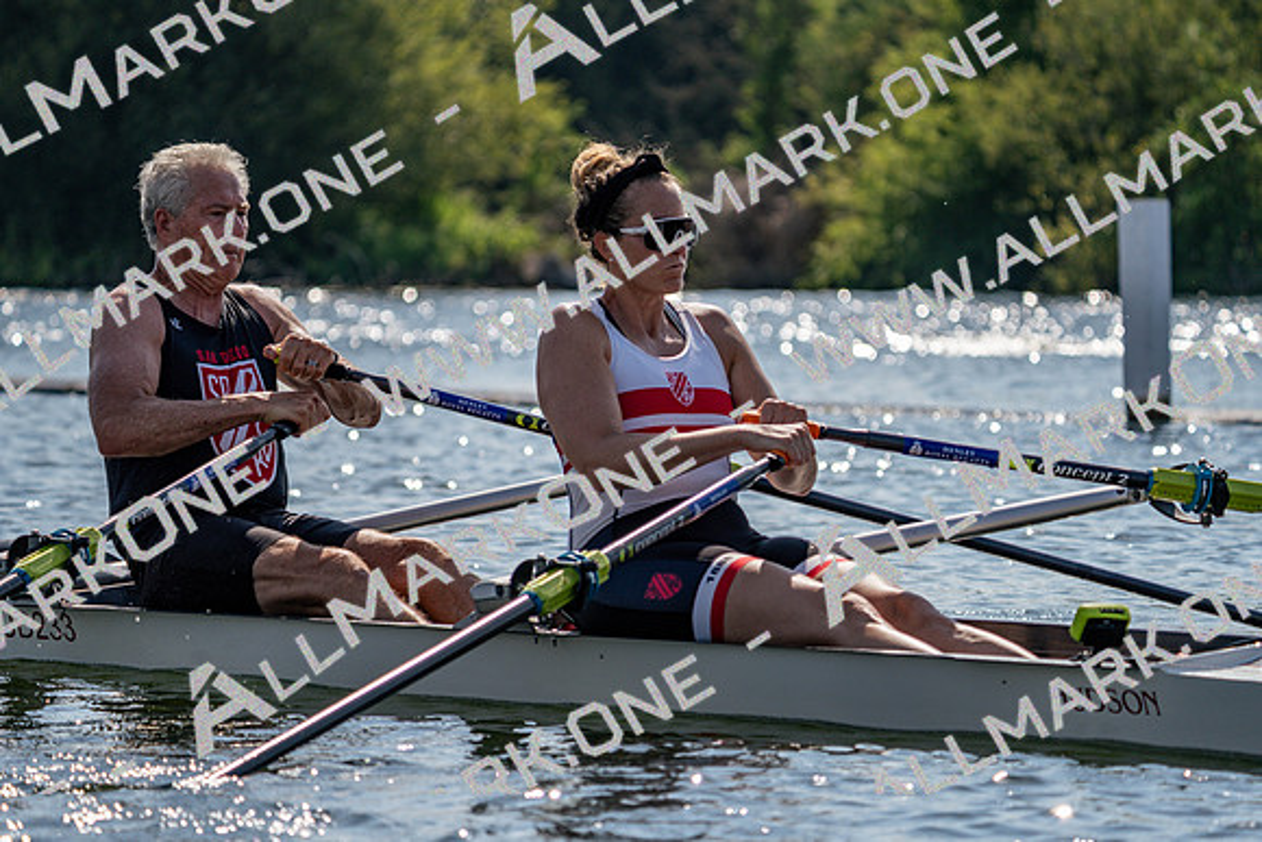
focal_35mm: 200
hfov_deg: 10.3
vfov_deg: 6.9
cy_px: 421
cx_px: 631
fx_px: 7012
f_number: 5.6
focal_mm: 200
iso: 125
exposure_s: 1/1600
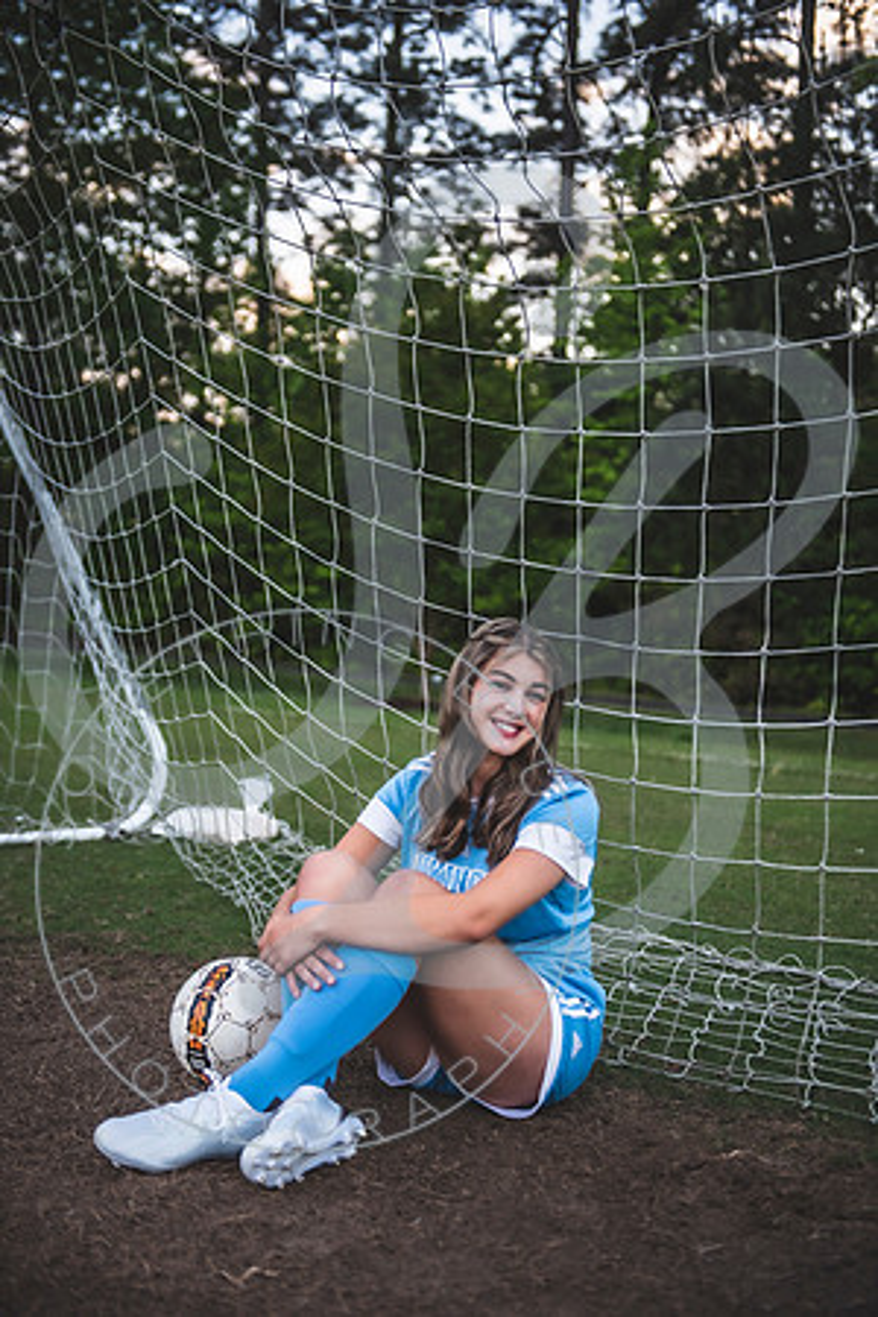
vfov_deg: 41.1
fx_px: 1756
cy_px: 658
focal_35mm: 48
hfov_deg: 28.1
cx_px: 439
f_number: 2.8
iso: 100
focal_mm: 48
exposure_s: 1/320
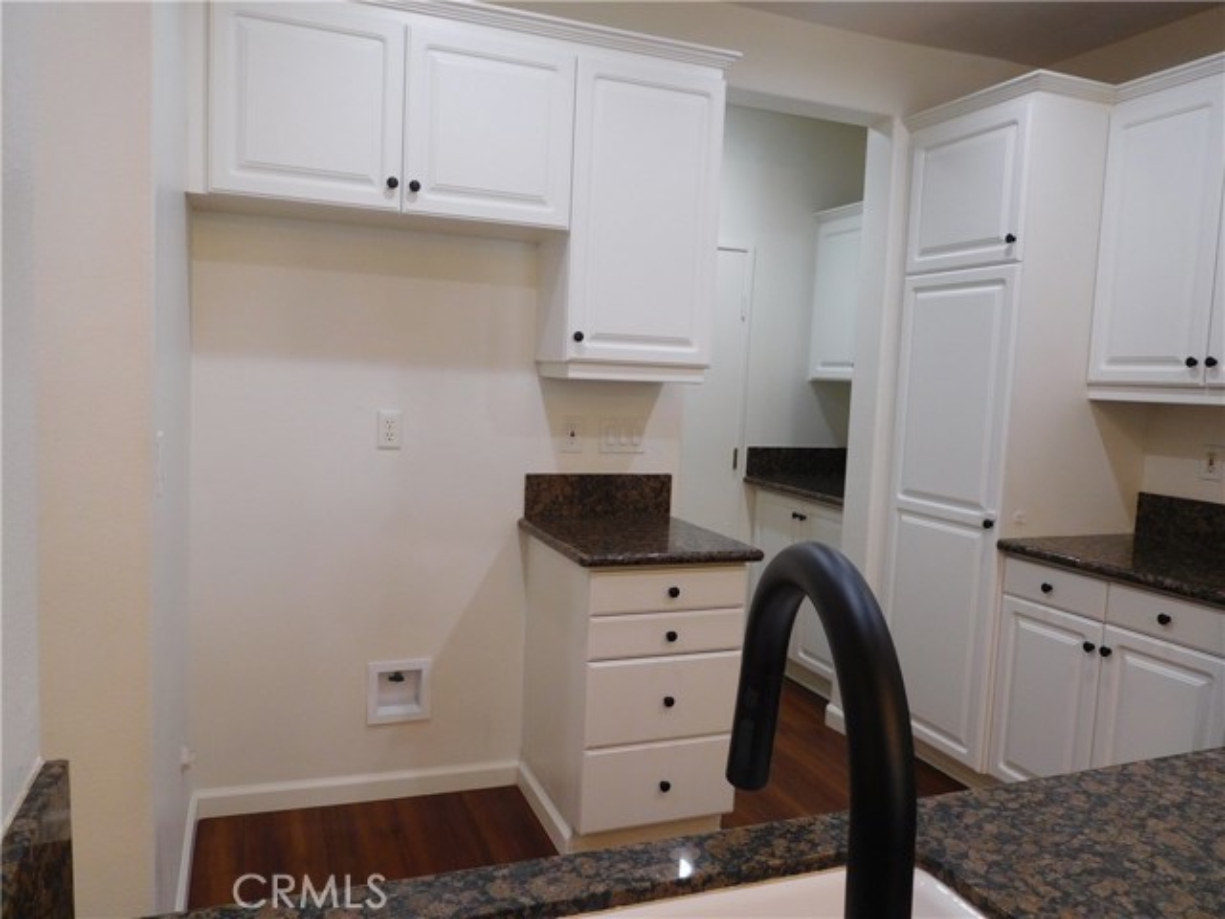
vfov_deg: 54.9
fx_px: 885
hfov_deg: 69.4
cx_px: 612
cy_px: 460
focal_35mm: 25
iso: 200
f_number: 3.4
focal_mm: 4.5
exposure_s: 1/30
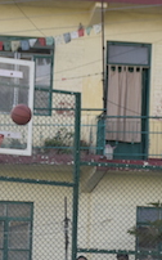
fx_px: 1351
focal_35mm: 191
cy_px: 242
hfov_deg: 6.9
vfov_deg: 10.9
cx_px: 118
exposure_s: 1/1000
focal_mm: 42
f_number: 4.5
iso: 800
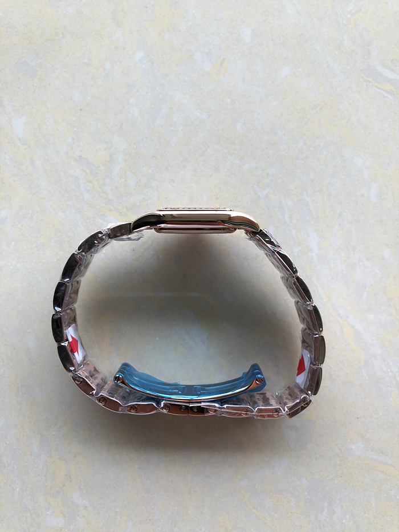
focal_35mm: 28
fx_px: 430
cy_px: 266
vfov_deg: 63.4
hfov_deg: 49.8
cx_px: 200
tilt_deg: -84.0
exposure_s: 1/262
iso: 20
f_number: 1.8
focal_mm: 4
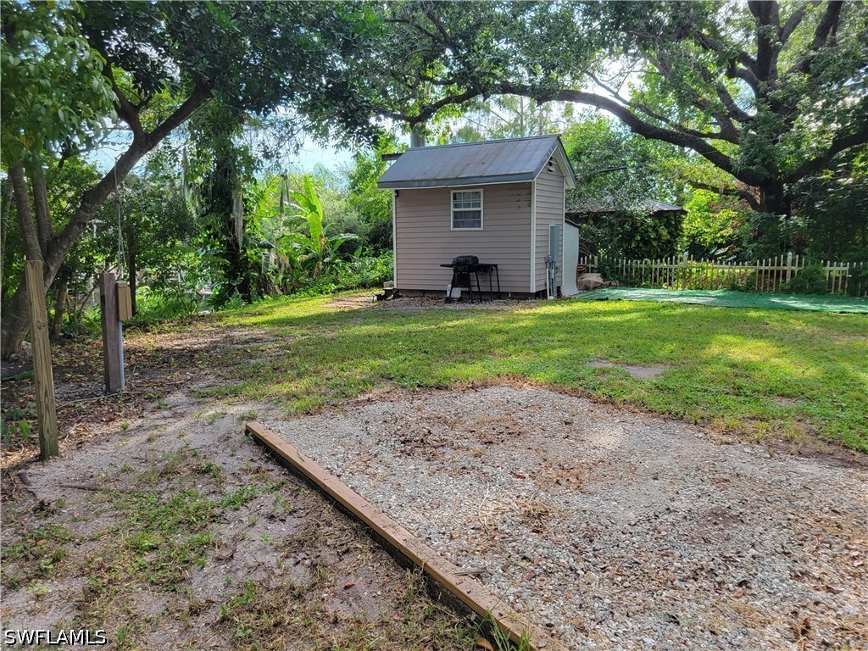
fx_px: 652
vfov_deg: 53.1
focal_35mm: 26
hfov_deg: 67.3
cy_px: 326
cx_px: 434
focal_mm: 5.4
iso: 40
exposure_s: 1/301
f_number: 1.8
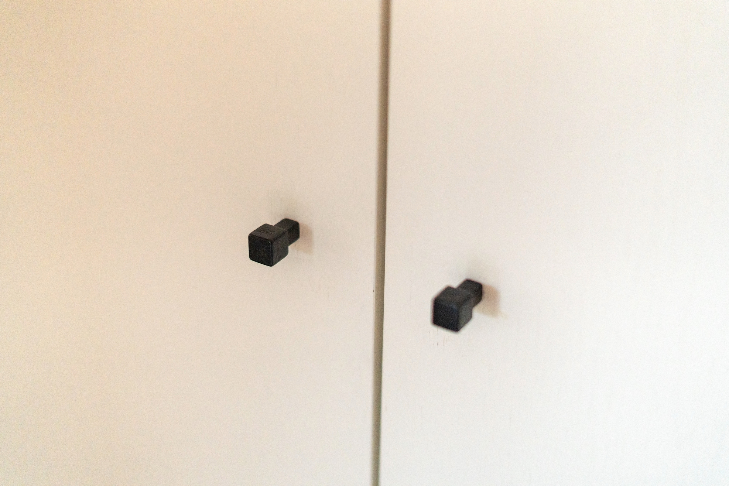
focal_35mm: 50
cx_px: 364
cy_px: 243
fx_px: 1012
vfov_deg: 27.0
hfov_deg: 39.6
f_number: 1.8
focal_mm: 50
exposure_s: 1/4000
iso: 3200
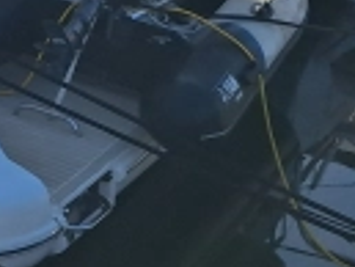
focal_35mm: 98
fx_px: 1006
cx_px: -366
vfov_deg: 13.5
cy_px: -216
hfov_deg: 15.6
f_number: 1.8
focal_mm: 5.54
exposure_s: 1/4630
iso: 40
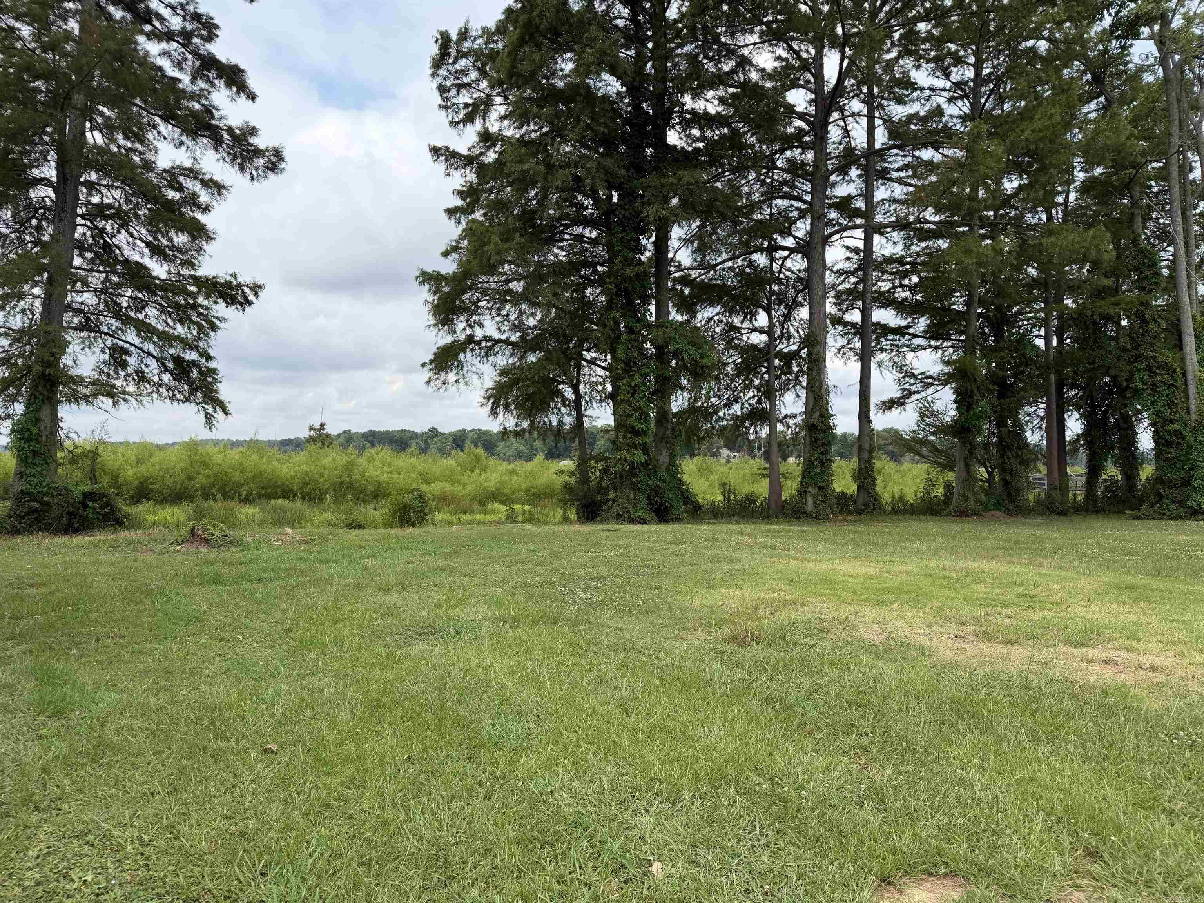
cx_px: 602
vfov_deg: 56.8
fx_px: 835
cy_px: 452
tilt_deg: -2.6
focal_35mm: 24
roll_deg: -2.7
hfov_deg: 71.6
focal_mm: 6.76
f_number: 1.78
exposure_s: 1/3425
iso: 80
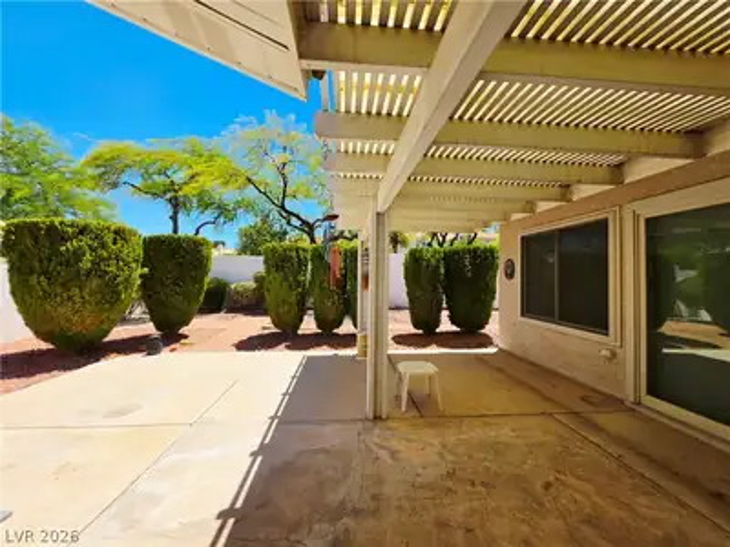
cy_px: 274
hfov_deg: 106.2
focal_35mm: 13
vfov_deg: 89.9
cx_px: 365
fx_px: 274
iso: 32
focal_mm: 2.2
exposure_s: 1/2500
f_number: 1.9
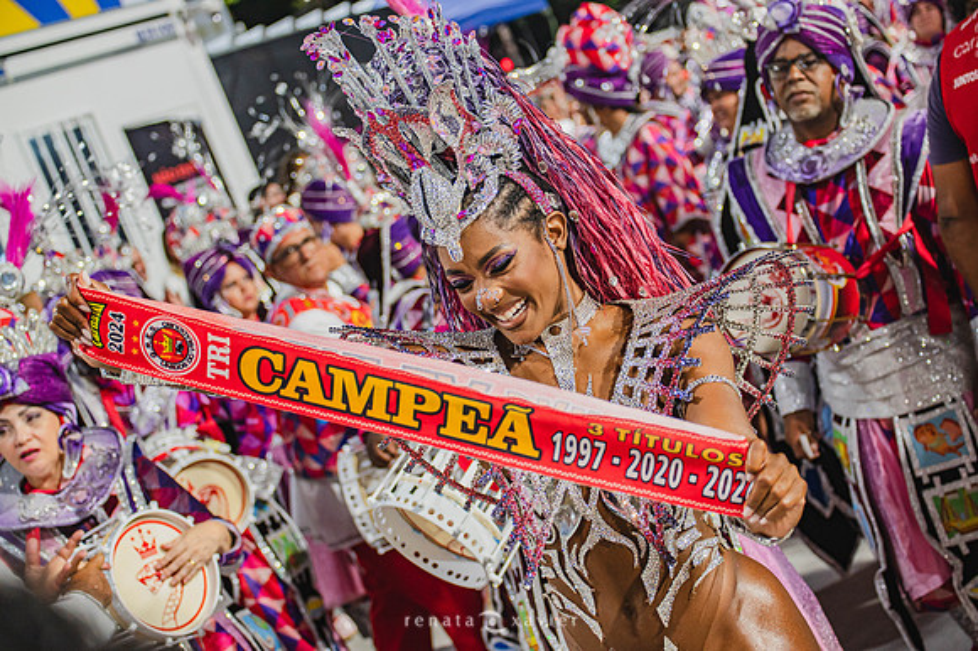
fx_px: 1901
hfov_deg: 28.9
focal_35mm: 70
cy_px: 326
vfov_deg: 19.4
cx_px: 489
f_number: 4.5
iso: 2500
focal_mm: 70
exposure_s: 1/160
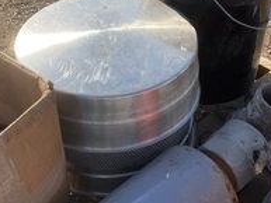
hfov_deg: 32.2
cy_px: 77
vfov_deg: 24.4
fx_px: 470
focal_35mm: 60
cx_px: 132
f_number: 1.8
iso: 25
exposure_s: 1/829
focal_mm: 3
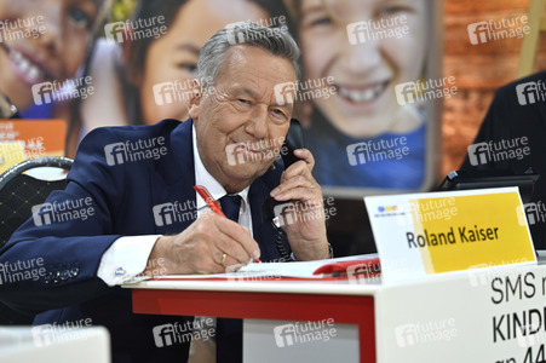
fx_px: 1137
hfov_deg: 27.0
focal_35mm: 75
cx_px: 273
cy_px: 182
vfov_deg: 18.2
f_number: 4
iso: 800
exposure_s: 1/200
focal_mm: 75
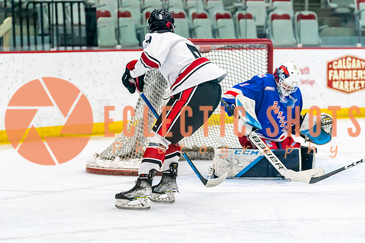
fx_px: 1781
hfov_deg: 11.7
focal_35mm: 176
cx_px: 201
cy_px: 136
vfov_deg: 7.8
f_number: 2.8
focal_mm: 111
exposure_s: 1/1000
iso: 3200
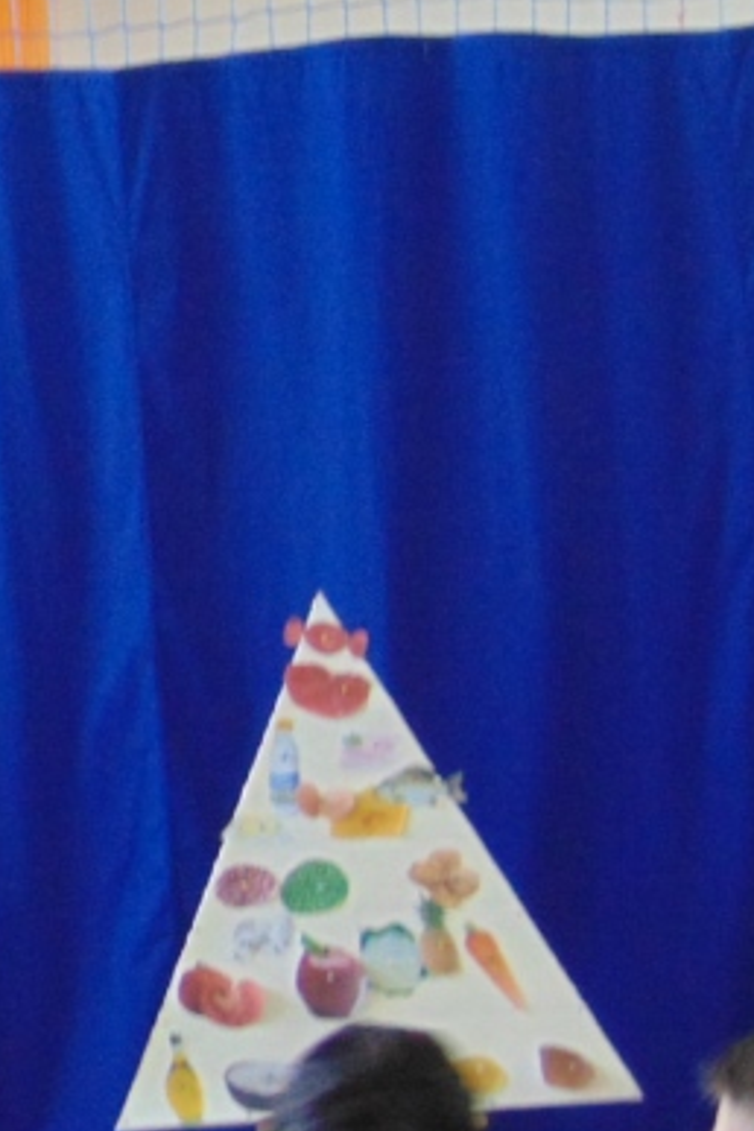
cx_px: -687
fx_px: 5183
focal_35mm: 165
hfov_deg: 8.0
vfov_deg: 12.5
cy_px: 625
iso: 400
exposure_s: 1/15
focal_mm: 10.8
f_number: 3.6
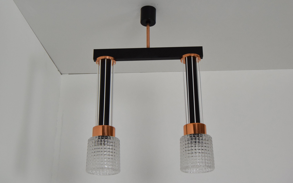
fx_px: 391
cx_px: 146
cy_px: 87
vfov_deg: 26.3
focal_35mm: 49
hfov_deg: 41.1
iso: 1600
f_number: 8
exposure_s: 1/250
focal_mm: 32
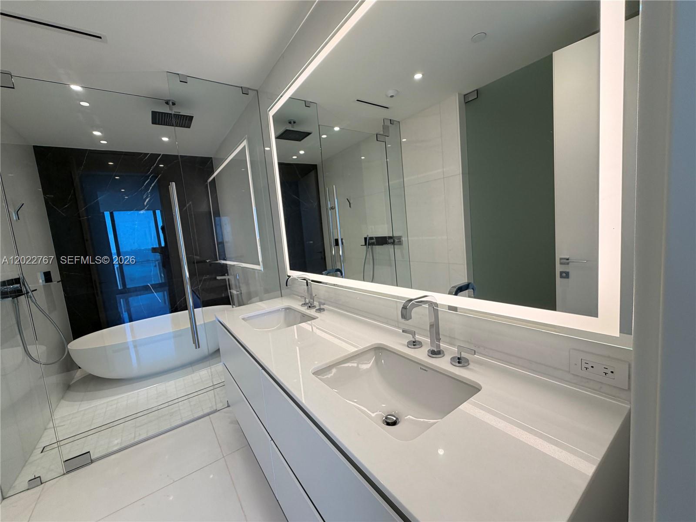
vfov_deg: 85.7
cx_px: 348
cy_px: 261
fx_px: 281
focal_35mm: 14
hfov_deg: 102.1
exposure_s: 1/120
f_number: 2.2
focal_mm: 2.22
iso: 64
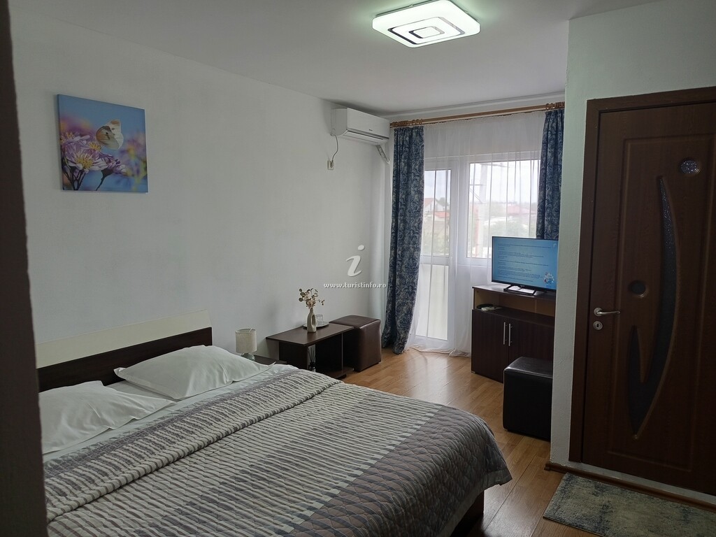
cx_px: 358
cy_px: 268
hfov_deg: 71.6
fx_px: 496
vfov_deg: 56.8
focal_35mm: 24
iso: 212
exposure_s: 1/100
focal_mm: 5.24
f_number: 1.7
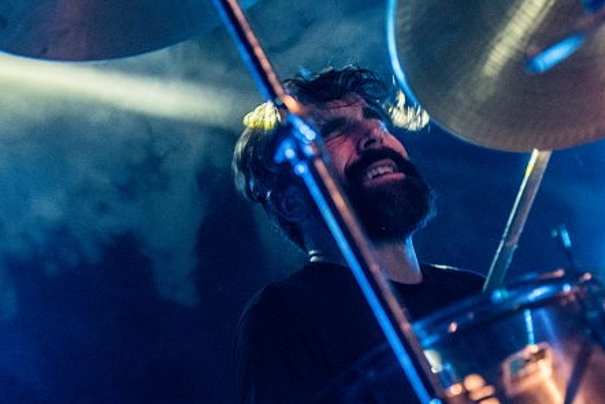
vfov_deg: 9.2
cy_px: 255
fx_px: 2522
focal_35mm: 150
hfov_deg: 13.7
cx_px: 271
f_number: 2.8
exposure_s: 1/100
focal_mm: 92
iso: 2500
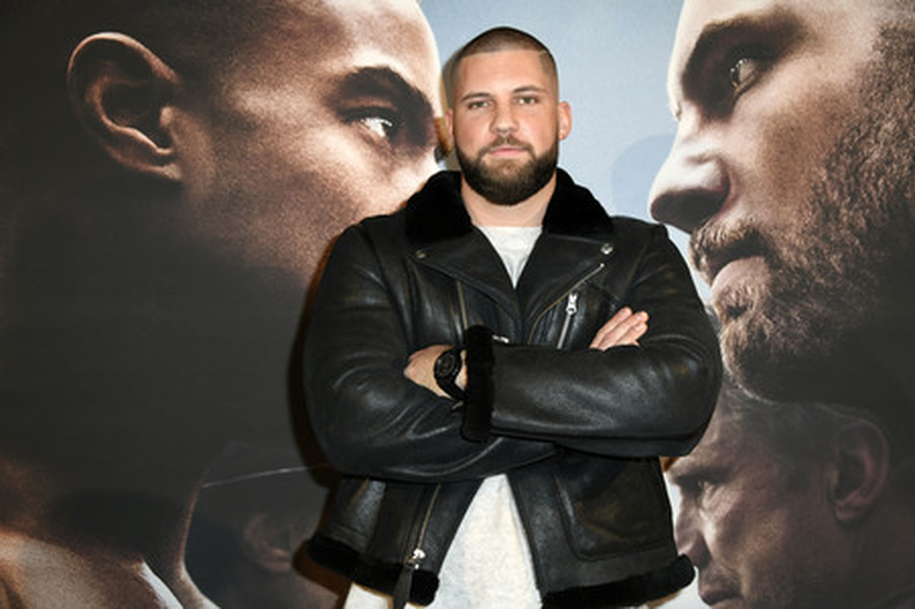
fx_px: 1422
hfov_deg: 35.7
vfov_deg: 24.2
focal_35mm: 56
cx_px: 458
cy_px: 304
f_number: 6.3
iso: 500
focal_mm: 56
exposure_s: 1/125
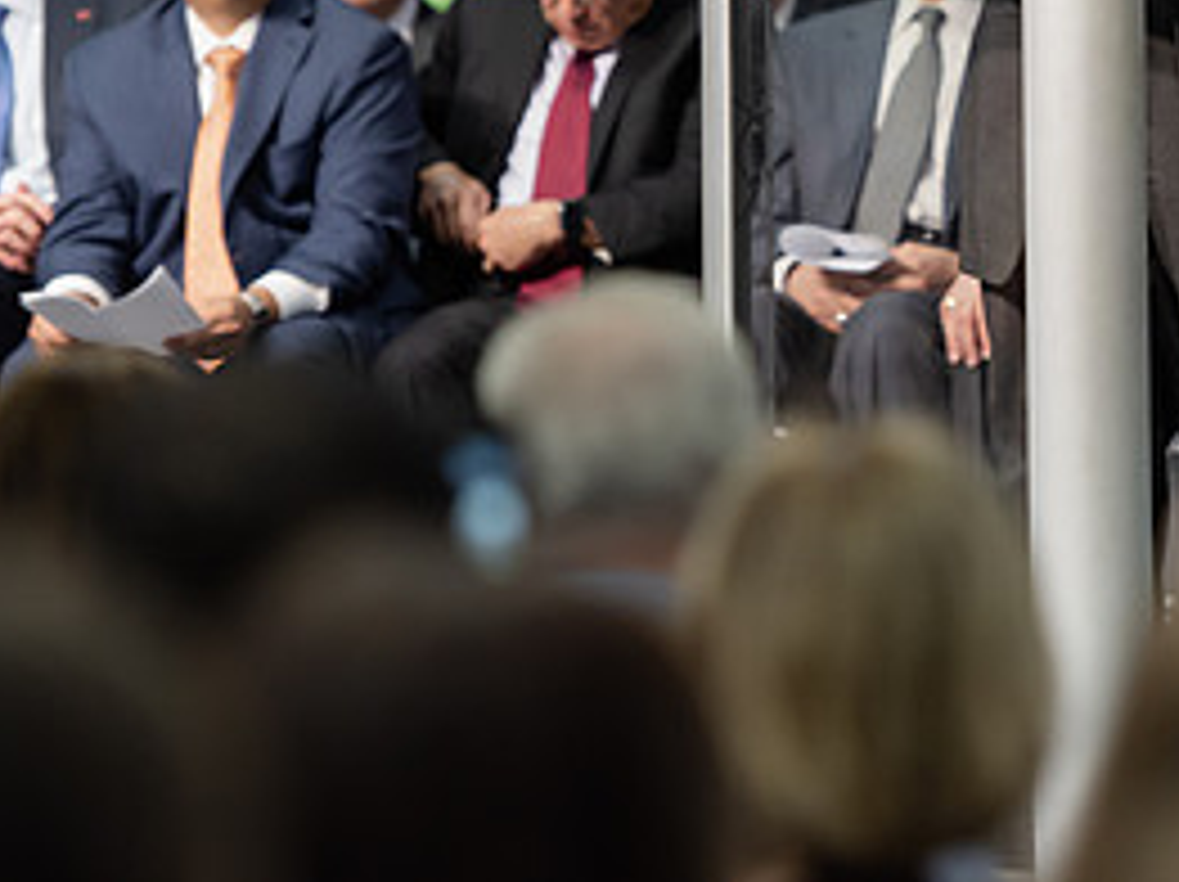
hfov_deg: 5.8
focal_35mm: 341
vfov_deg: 4.3
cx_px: 963
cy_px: 20
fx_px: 11604
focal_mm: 160
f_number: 3.2
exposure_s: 1/200
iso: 1250
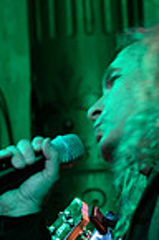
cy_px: 351
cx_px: 8
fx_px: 4140
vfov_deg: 3.3
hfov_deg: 2.2
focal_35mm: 622
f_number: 8
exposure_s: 1/40
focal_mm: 200
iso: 6400
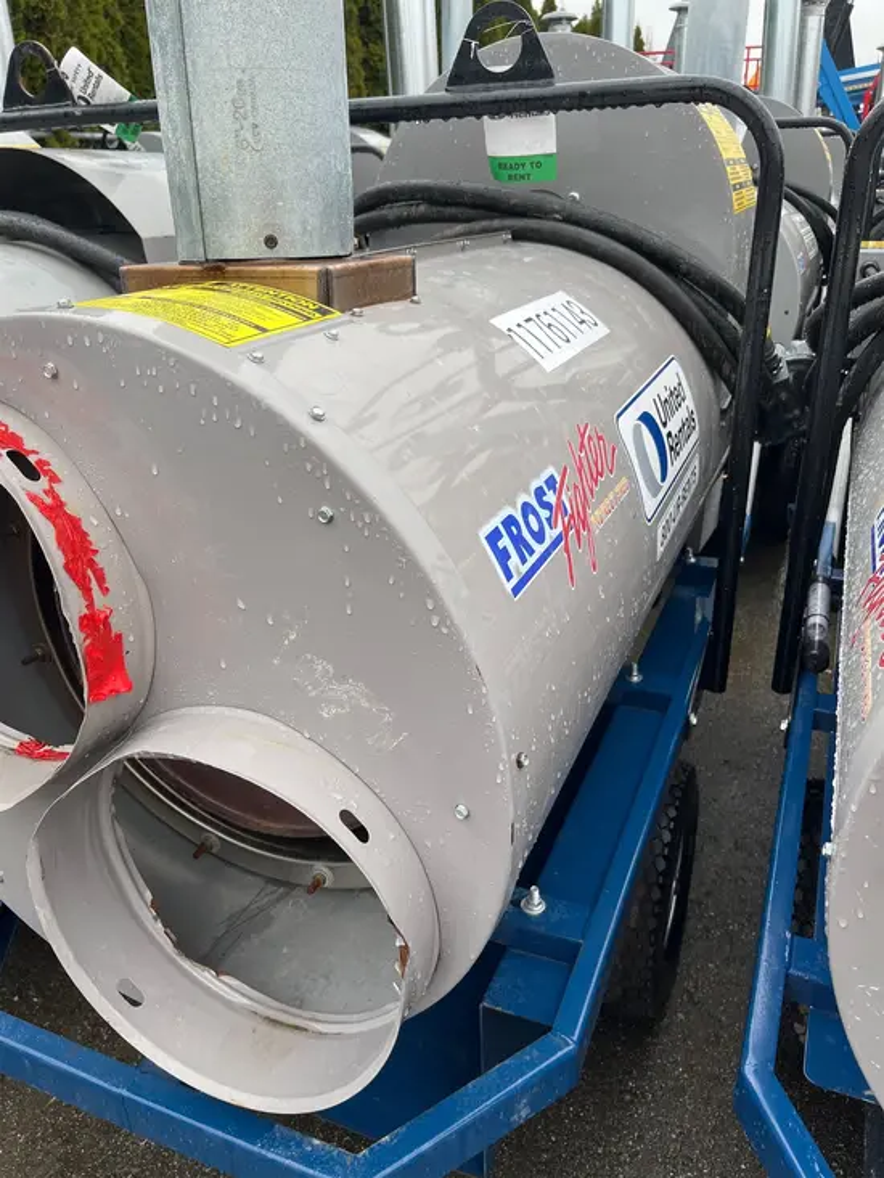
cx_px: 442
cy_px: 589
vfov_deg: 67.3
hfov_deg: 53.1
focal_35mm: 26
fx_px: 885
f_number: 1.6
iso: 50
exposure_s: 1/121
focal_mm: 5.1
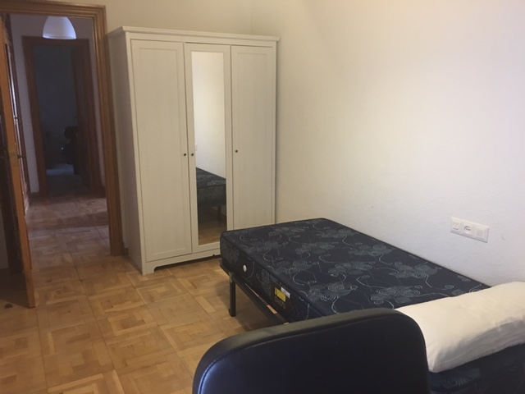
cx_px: 262
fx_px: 440
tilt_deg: -12.6
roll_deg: -0.5
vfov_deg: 48.2
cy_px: 197
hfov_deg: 61.7
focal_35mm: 29
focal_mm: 4.15
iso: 100
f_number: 2.2
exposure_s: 1/4
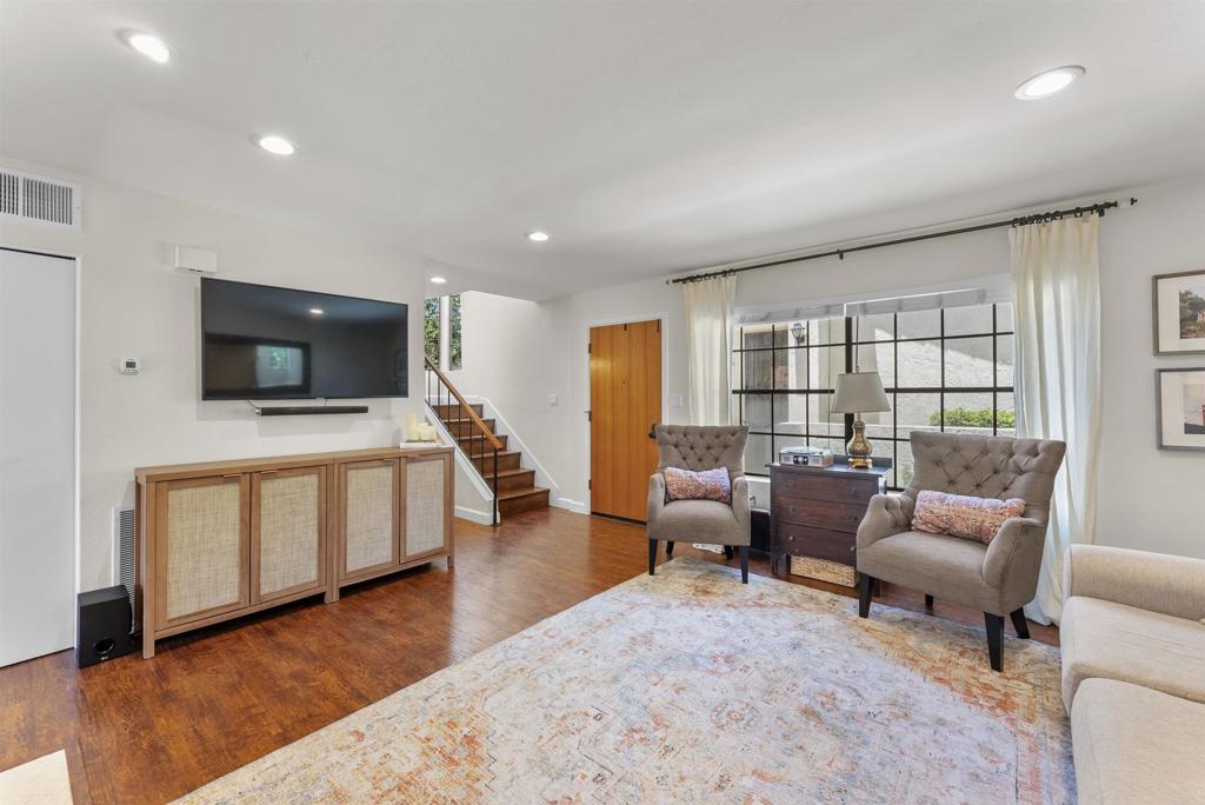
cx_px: 602
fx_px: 469
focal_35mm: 14
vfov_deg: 81.3
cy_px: 402
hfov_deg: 104.2
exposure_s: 1/4
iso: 500
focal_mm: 14
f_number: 9
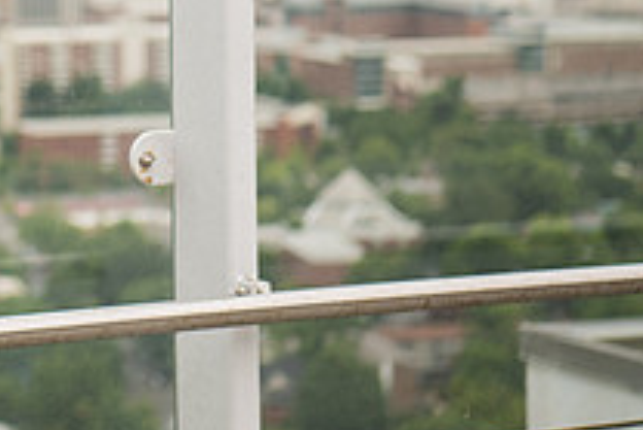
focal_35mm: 201
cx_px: -188
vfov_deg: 6.8
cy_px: -91
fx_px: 3592
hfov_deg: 10.0
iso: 320
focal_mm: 70
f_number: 3.5
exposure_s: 1/500
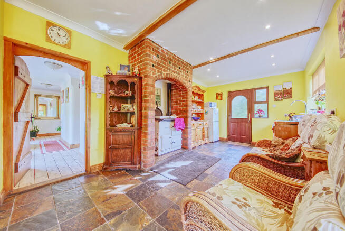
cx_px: 172
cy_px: 116
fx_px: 115
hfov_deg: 112.6
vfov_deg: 90.1
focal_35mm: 12
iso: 100
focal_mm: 12
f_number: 8
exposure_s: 1/2
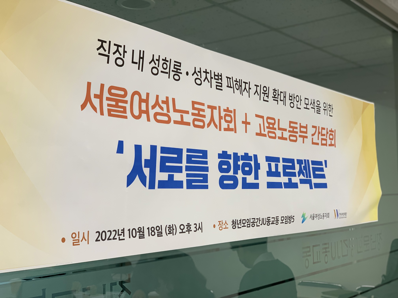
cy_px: 149
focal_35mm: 52
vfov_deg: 28.0
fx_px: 598
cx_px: 199
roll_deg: +1.0
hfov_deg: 36.8
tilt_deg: +4.8
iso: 64
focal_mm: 6
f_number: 2.4
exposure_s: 1/60
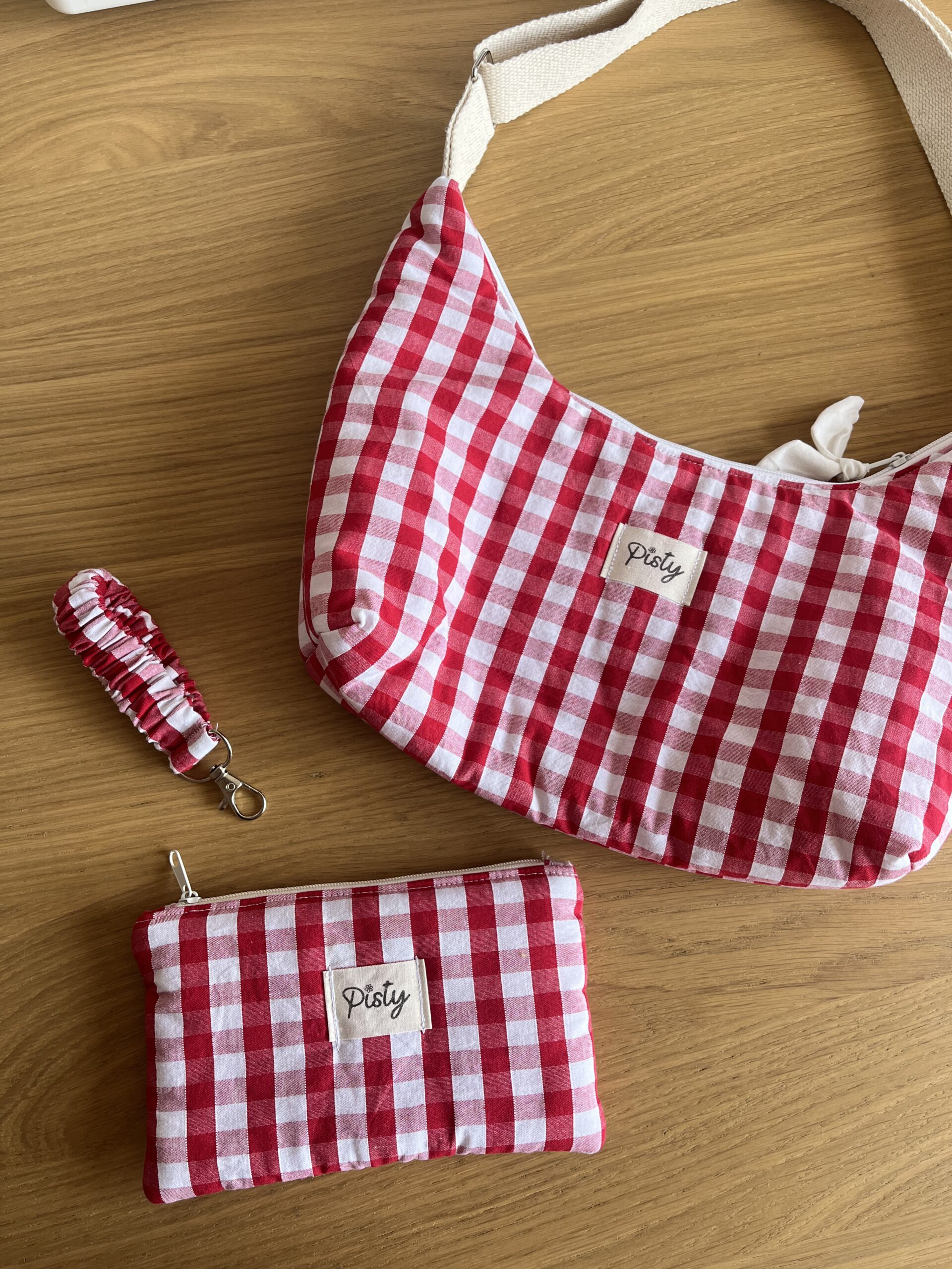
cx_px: 476
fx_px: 953
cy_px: 634
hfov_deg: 53.1
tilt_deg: -76.4
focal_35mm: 26
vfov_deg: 67.3
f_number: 1.6
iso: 64
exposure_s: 1/121
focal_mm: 5.1
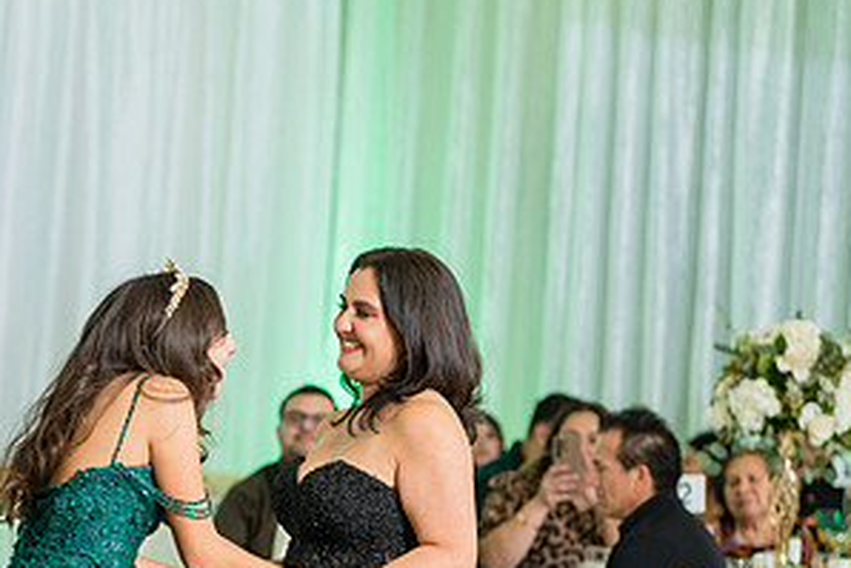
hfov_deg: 12.0
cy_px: 490
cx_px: 163
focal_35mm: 171
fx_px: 4044
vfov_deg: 8.0
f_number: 2.8
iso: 1600
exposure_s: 1/250
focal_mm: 88
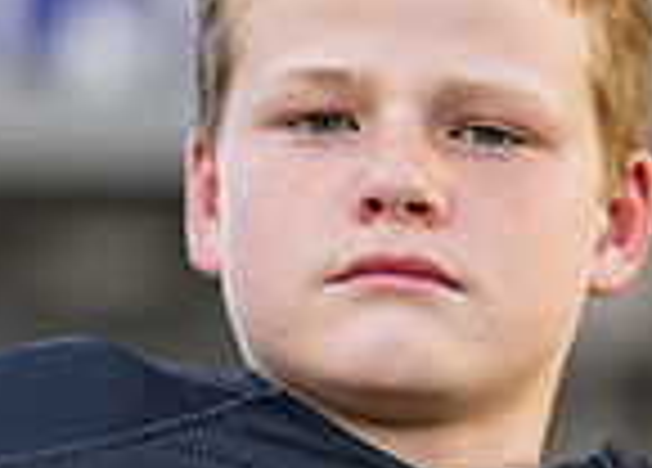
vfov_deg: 5.9
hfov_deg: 8.2
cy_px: 471
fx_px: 4562
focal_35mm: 246
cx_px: 455
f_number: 1.2
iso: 100
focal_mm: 50
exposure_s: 1/1600
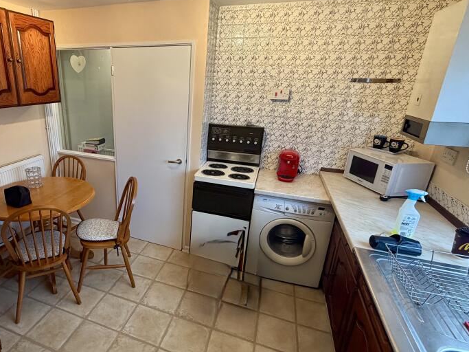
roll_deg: -0.7
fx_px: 284
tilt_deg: -19.8
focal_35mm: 21
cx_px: 165
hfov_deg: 77.0
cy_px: 177
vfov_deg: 63.4
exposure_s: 1/50
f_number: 2.2
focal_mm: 2.22
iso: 250
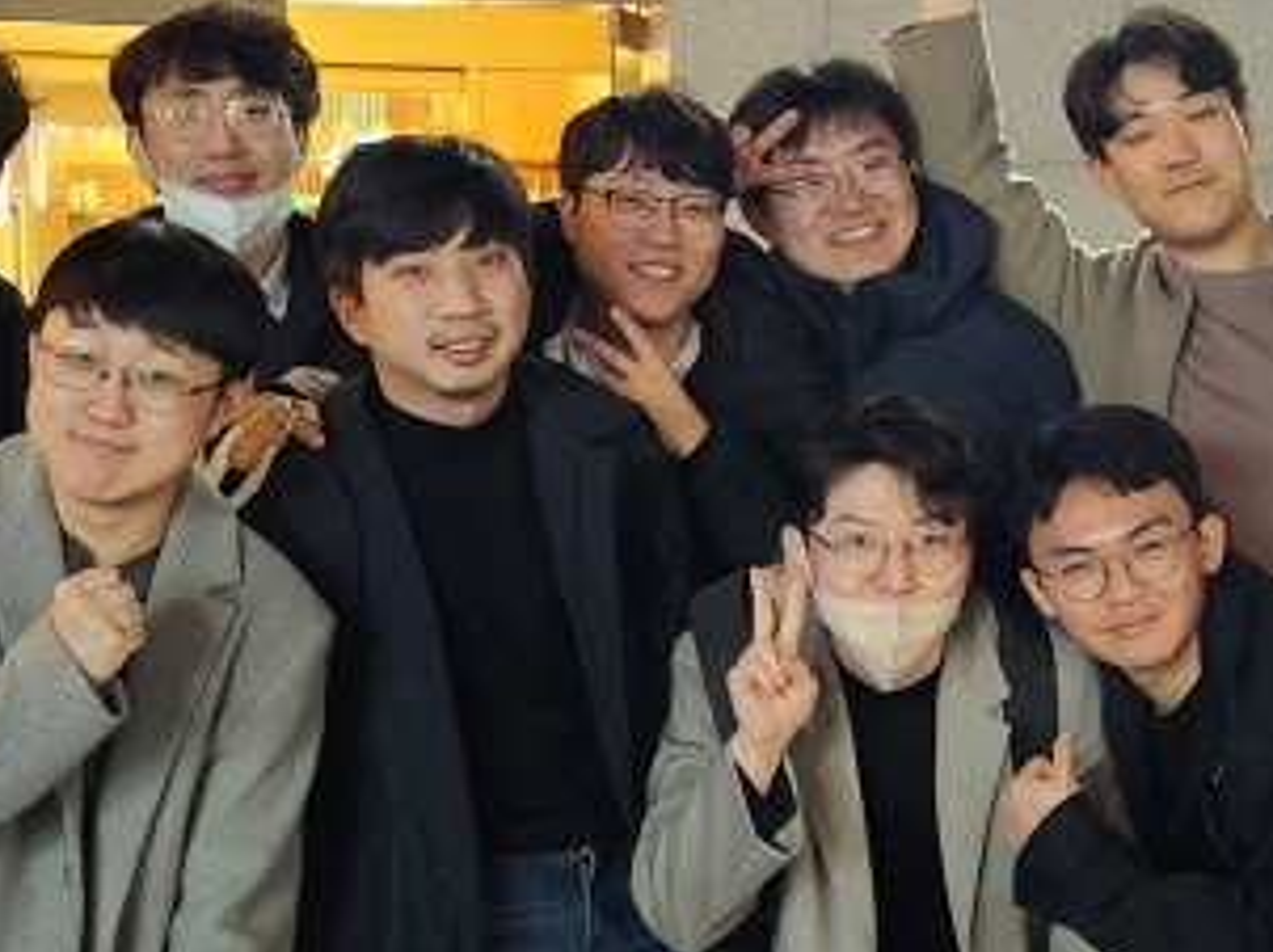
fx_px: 2940
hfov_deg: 24.2
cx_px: 953
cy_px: 470
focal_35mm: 80
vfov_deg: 18.4
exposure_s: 1/24
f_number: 1.8
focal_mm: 5.4
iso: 1000
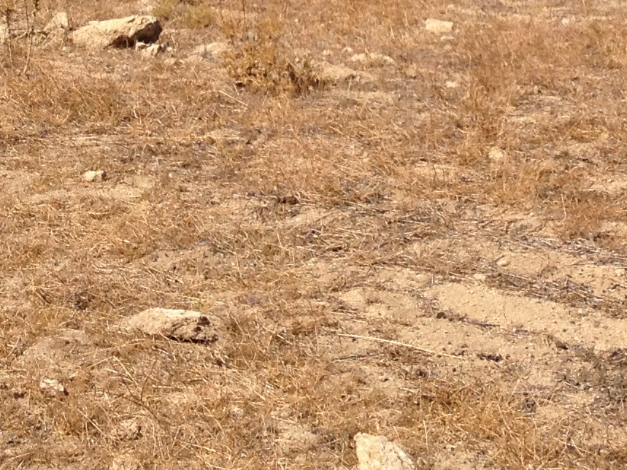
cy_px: -369
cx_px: 393
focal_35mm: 133
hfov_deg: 14.8
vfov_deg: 10.5
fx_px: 2409
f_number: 2.4
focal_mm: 4.28
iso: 50
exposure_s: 1/1842
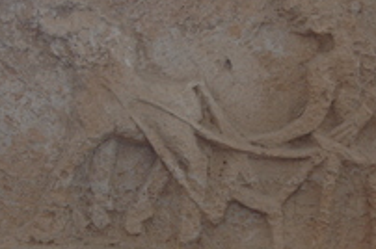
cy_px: 124
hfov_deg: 13.1
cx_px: 134
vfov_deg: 8.7
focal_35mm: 157
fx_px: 1637
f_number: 4.8
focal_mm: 48
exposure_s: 1/60
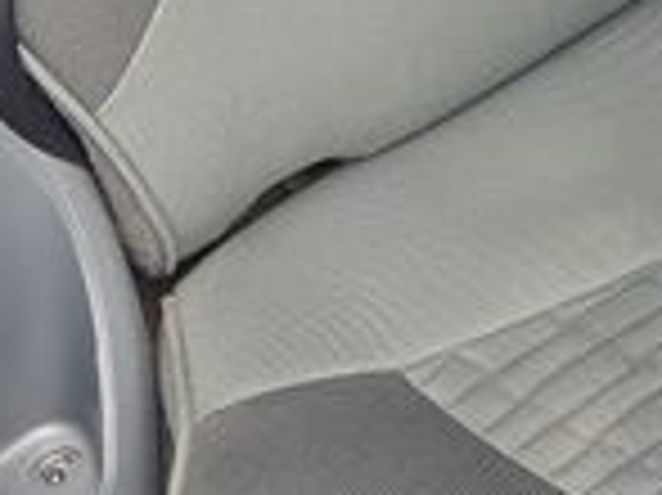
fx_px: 1796
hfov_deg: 19.9
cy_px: -270
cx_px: 748
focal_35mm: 94
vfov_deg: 14.5
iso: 40
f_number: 1.8
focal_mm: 5.4
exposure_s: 1/120
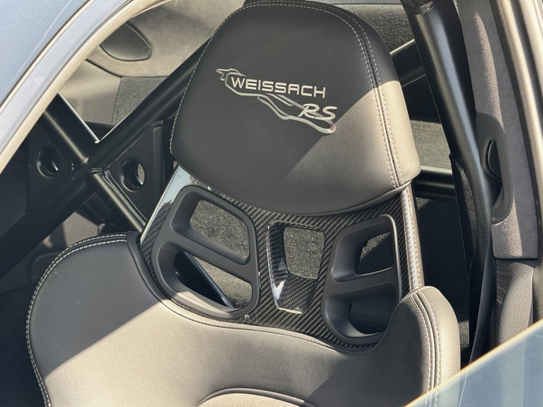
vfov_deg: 12.3
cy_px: 204
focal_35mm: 120
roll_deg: +0.1
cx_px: 272
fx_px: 1882
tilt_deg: -9.9
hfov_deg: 16.4
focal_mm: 15.66
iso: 125
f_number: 2.8
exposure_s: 1/99
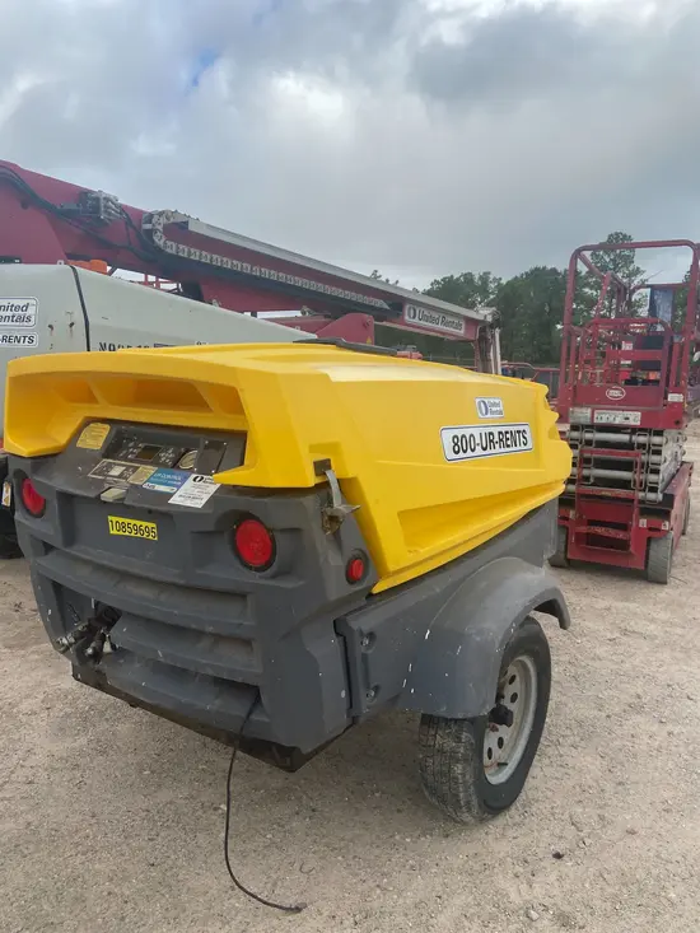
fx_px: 701
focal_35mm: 26
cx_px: 350
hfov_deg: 53.1
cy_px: 466
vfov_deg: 67.3
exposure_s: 1/1808
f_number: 1.8
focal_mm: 4.25
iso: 32
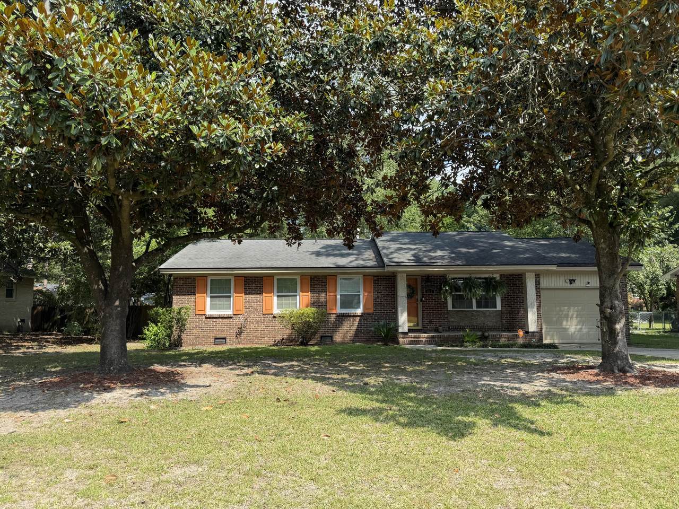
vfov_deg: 56.8
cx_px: 340
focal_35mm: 24
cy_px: 254
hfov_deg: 71.6
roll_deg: +0.2
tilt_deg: +5.8
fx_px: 471
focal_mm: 6.76
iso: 80
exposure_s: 1/1271
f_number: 1.78
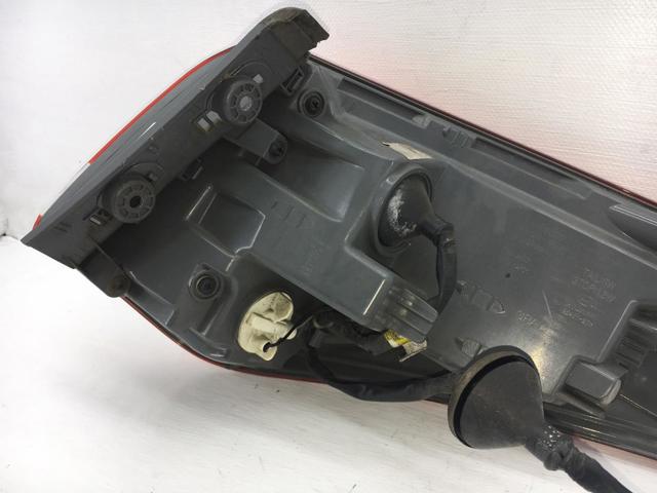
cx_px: 328
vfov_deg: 48.2
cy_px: 246
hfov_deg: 61.7
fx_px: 550
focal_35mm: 29
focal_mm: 4.15
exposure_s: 1/155
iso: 25
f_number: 2.2
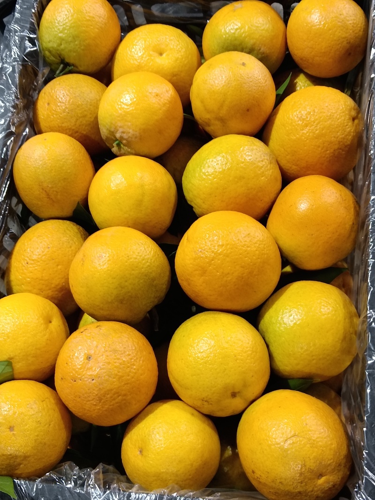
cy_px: 250
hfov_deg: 30.9
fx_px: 679
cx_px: 188
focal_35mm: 47
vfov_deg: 40.4
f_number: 1.8
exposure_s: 1/25
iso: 749
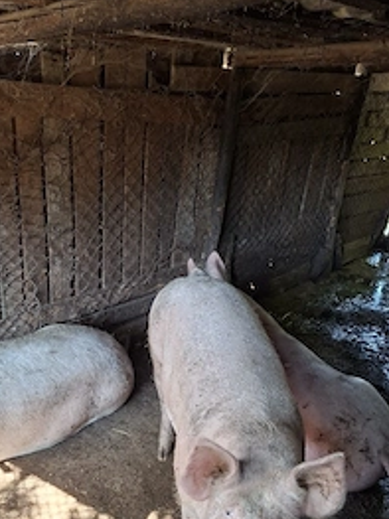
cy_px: 383
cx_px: 199
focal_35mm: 35
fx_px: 525
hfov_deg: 40.7
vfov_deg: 50.7
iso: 160
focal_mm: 5.54
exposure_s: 1/100
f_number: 1.8
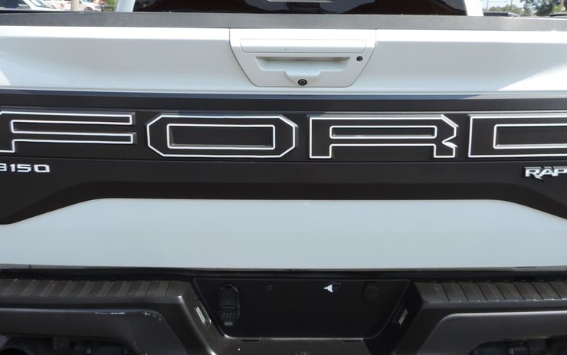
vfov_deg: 29.2
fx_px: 680
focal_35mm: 44
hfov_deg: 45.2
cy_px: 196
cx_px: 312
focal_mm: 4.3
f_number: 3
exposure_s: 1/640
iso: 80
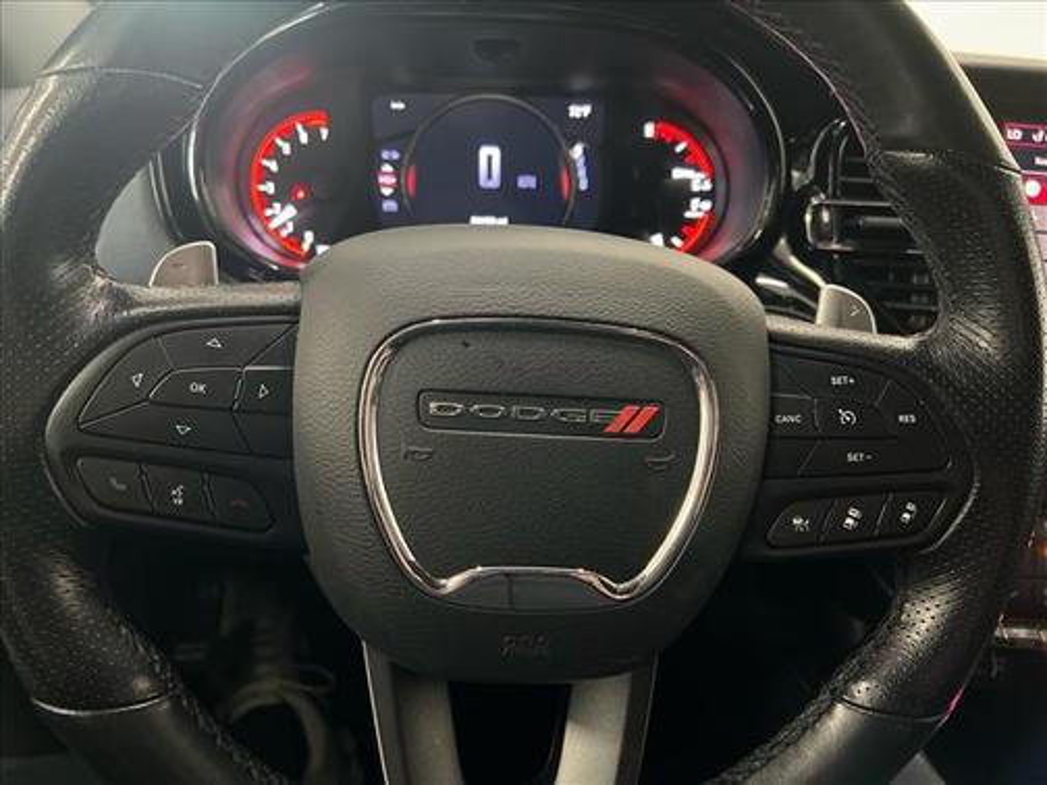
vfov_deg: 53.1
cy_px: 392
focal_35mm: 26
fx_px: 786
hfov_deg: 67.3
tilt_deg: -27.3
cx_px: 524
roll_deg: -4.2
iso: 640
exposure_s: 1/30
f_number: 1.5
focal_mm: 5.7
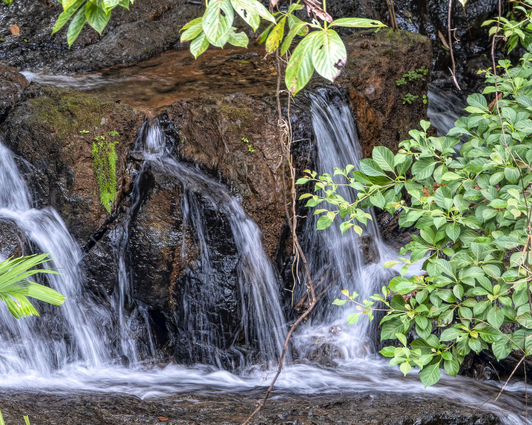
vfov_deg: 5.5
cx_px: 138
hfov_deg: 6.9
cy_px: 247
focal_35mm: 279
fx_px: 4392
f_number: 4
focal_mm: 52.82
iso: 100
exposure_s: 1/15
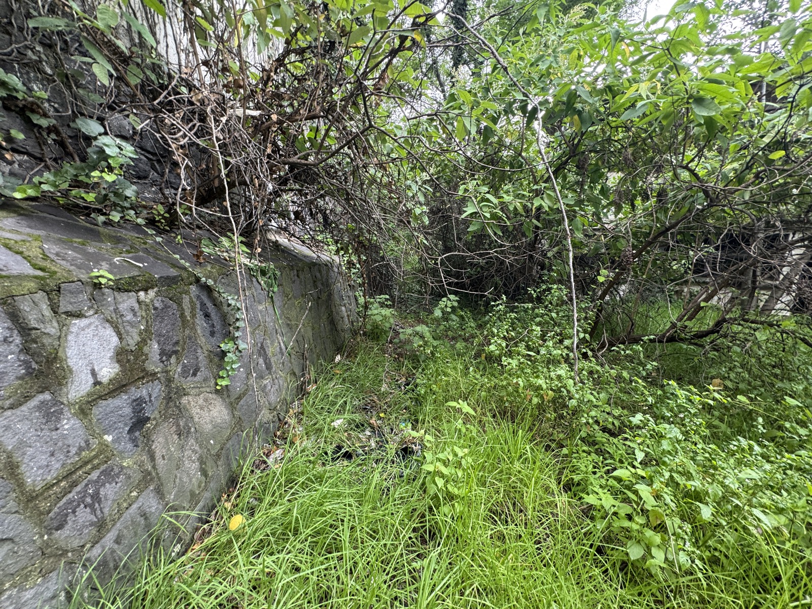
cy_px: 304
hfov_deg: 102.1
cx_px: 406
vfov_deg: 85.7
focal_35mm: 14
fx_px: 328
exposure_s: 1/99
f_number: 2.2
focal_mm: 2.22
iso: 125
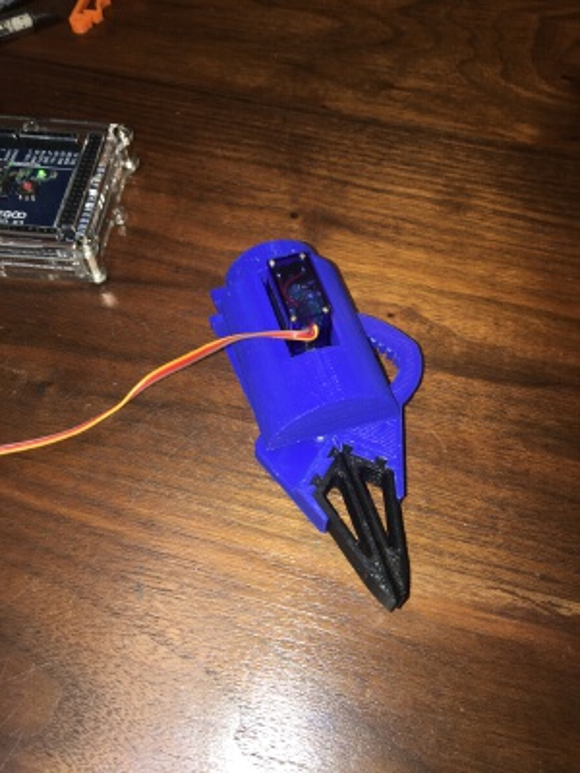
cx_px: 290
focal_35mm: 29
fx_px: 648
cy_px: 386
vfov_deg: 61.7
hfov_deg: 48.2
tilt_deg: -58.5
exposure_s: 1/30
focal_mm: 4.15
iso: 25
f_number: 2.2
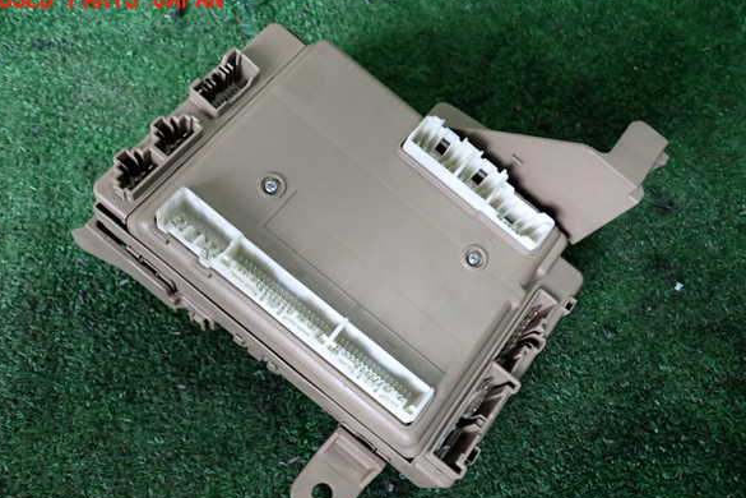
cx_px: 374
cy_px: 271
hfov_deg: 58.7
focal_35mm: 32
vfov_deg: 41.1
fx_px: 663
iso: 500
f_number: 2.3
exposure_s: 1/80
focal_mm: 5.4
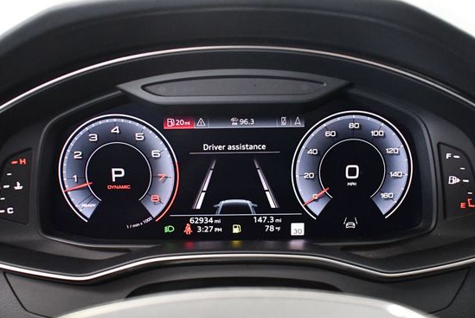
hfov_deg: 46.4
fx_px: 555
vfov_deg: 31.9
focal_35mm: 42
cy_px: 179
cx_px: 233
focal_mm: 18
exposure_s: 1/60
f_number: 3.5
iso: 4500
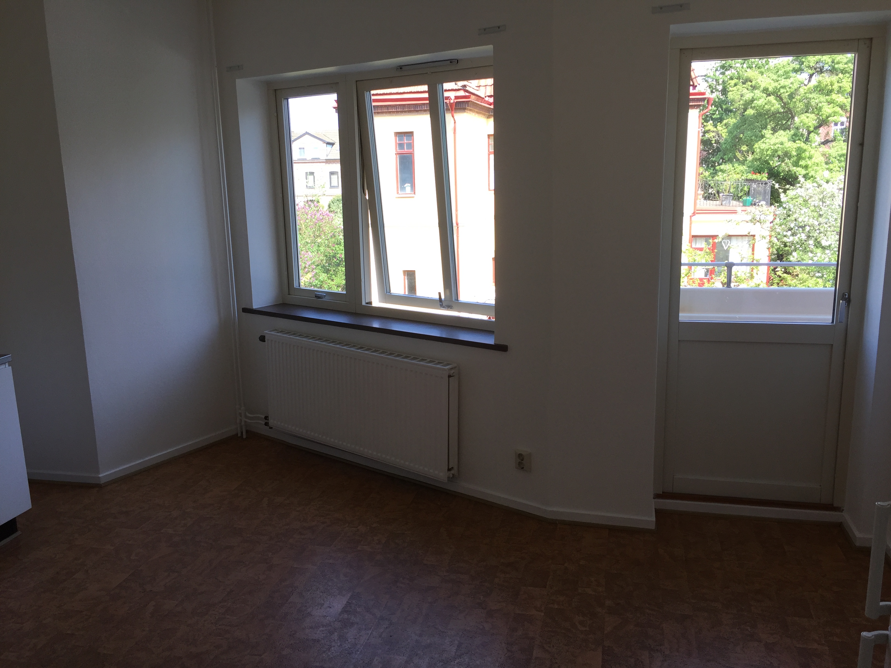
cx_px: 446
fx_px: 746
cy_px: 334
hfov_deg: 61.7
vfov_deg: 48.2
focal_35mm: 29
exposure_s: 1/183
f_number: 2.2
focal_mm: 4.15
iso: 32
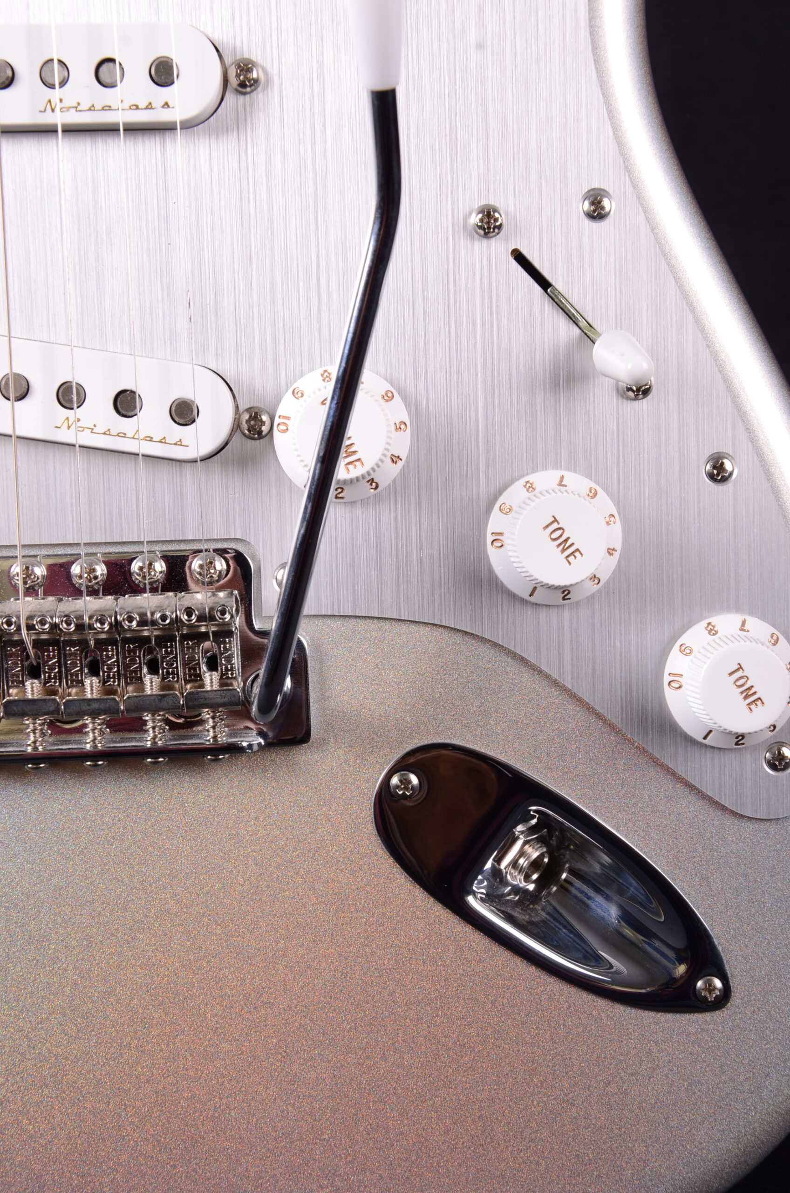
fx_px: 1983
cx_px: 395
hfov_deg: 22.5
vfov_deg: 33.5
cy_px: 596
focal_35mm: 60
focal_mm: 40
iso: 200
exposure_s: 1/200
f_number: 13
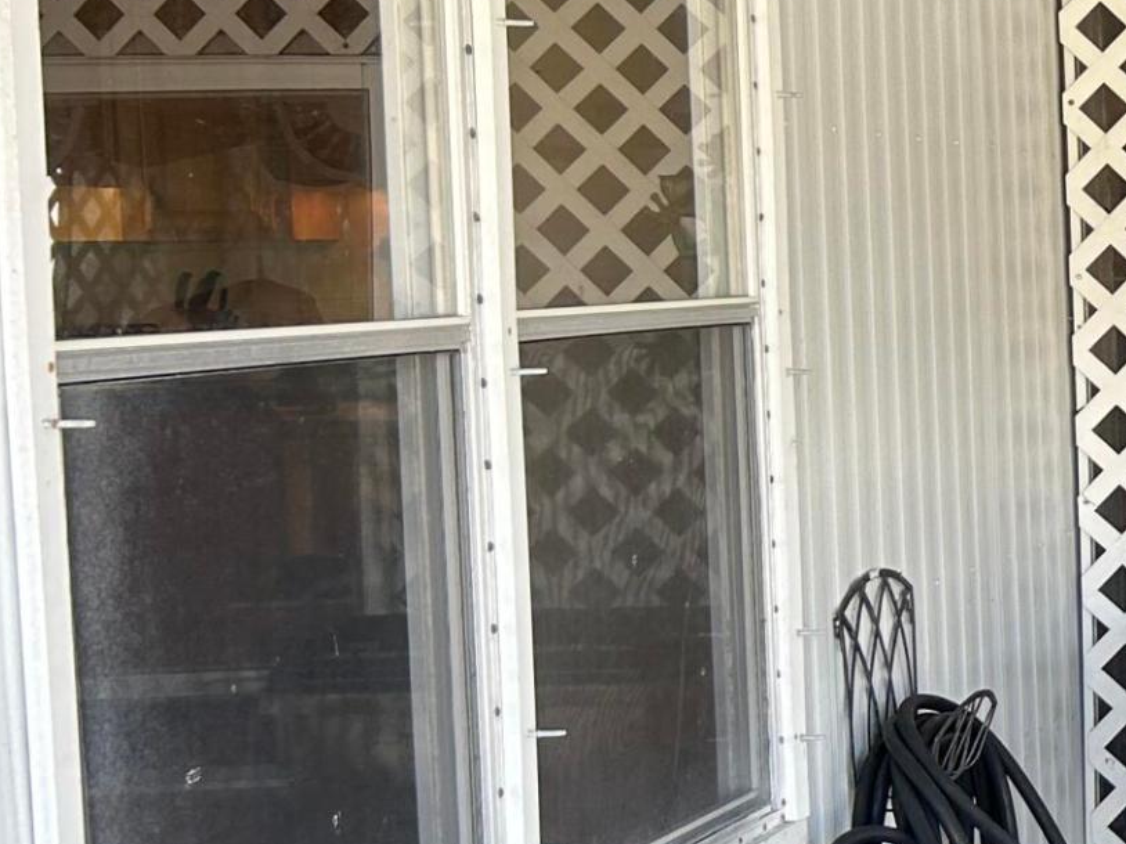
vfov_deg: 16.0
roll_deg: +2.2
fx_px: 2992
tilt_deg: -2.1
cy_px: 477
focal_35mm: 92
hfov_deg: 18.1
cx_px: 1866
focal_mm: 5.7
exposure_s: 1/121
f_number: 1.5
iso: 50
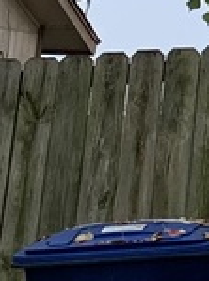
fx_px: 2037
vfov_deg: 7.5
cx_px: 975
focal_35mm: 252
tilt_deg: +8.8
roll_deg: -0.1
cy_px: -298
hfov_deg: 5.0
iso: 25
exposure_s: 1/1235
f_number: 1.8
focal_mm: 4.25
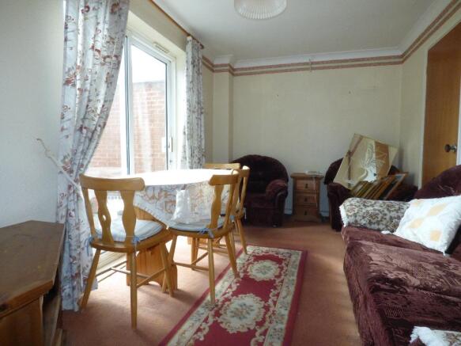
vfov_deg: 66.0
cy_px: 173
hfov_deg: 81.8
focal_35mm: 20
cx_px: 230
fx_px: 266
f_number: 8
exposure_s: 1/30
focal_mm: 3.58
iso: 400
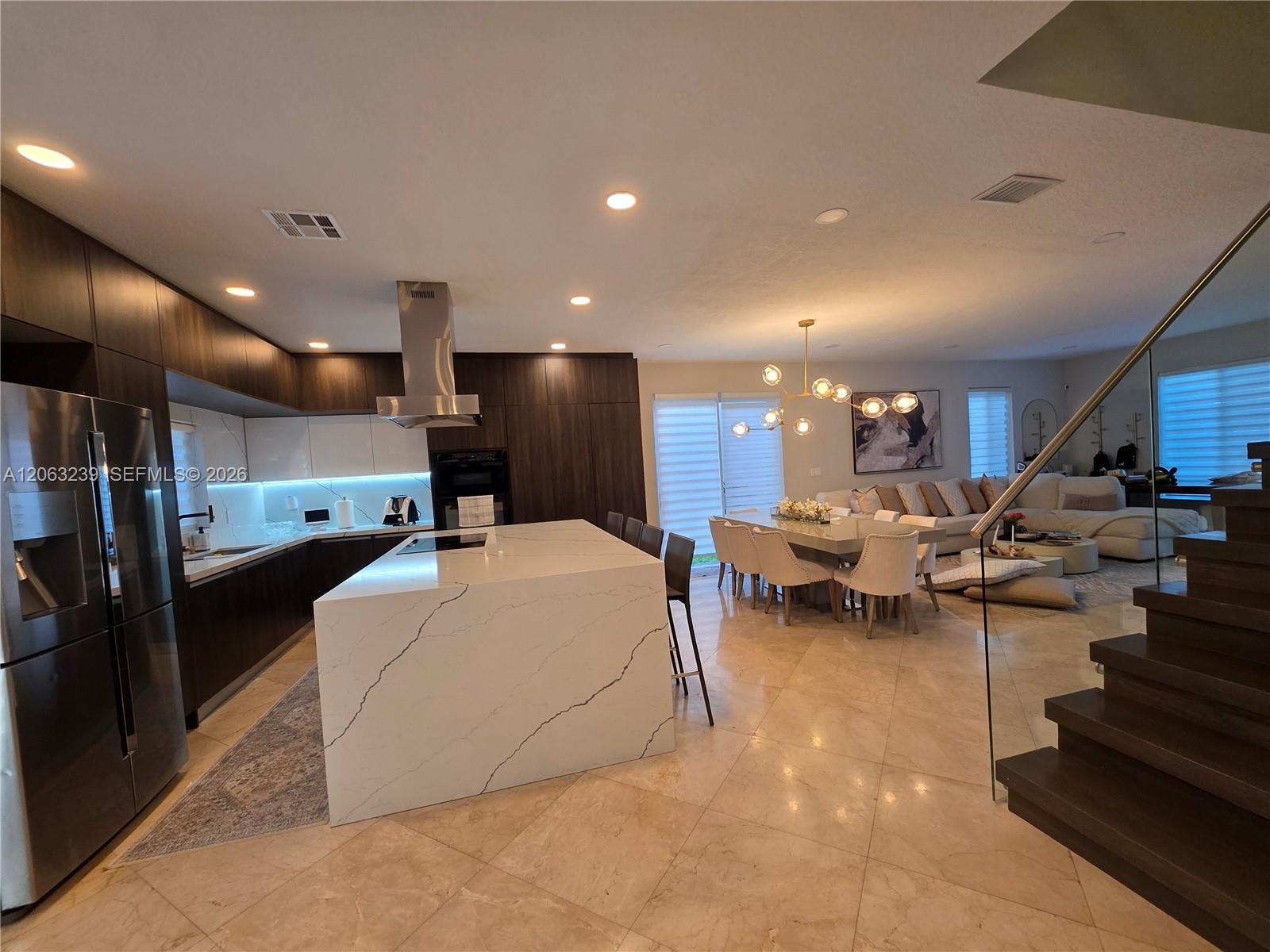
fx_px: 477
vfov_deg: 89.9
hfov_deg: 106.2
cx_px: 635
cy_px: 476
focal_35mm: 13
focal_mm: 2.2
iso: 160
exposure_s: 1/120
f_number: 1.9
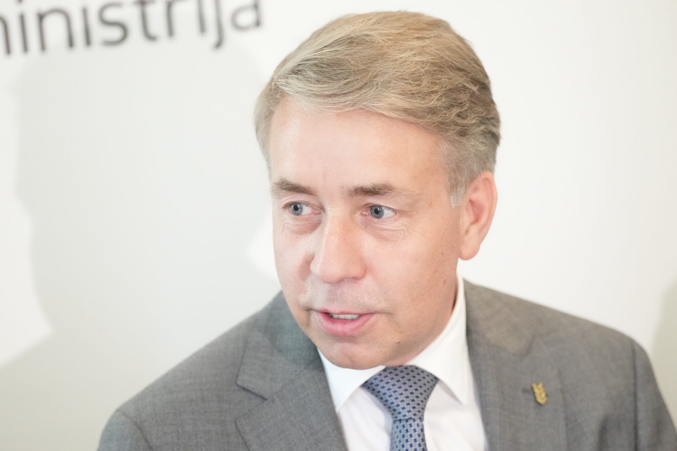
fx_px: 4701
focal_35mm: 250
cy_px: 226
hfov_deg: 8.2
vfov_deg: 5.5
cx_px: 338
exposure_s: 1/125
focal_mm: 167
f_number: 2.8
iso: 6400
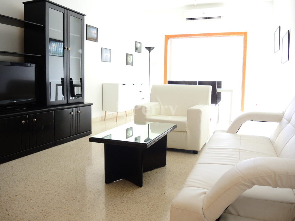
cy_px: 110
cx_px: 148
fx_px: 239
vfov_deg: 49.7
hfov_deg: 63.4
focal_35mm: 28
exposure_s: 1/30
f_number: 2
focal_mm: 6
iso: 140
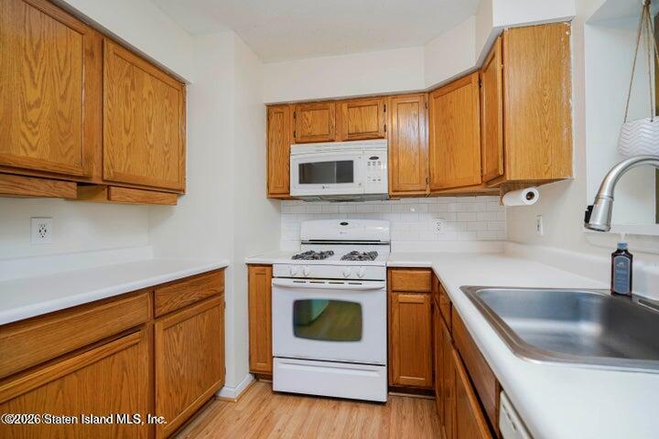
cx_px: 330
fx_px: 293
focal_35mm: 16
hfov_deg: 96.7
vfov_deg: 73.7
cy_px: 220
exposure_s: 1/30
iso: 160
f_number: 4
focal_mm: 16
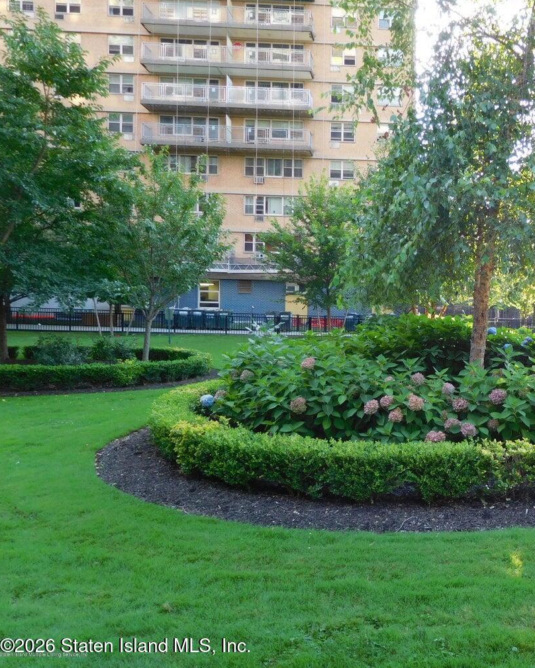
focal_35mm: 33
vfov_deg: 54.2
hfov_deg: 42.0
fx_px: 653
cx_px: 449
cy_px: 337
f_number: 3.4
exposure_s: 1/80
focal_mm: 4.5
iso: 125
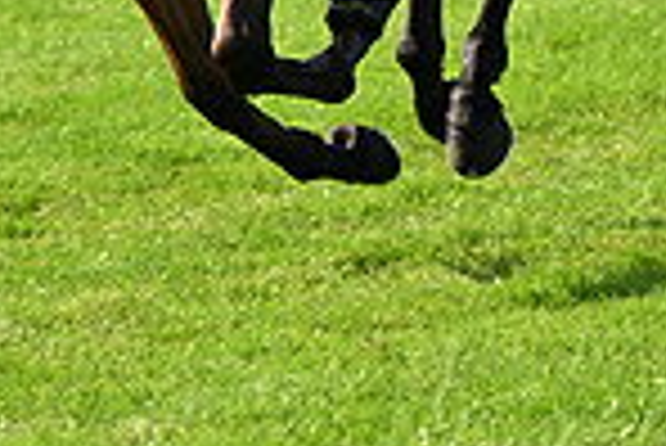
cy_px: -412
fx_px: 10148
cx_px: 346
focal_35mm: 548
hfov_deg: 3.8
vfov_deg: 2.5
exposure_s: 1/1000
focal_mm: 140
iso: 400
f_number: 5.6
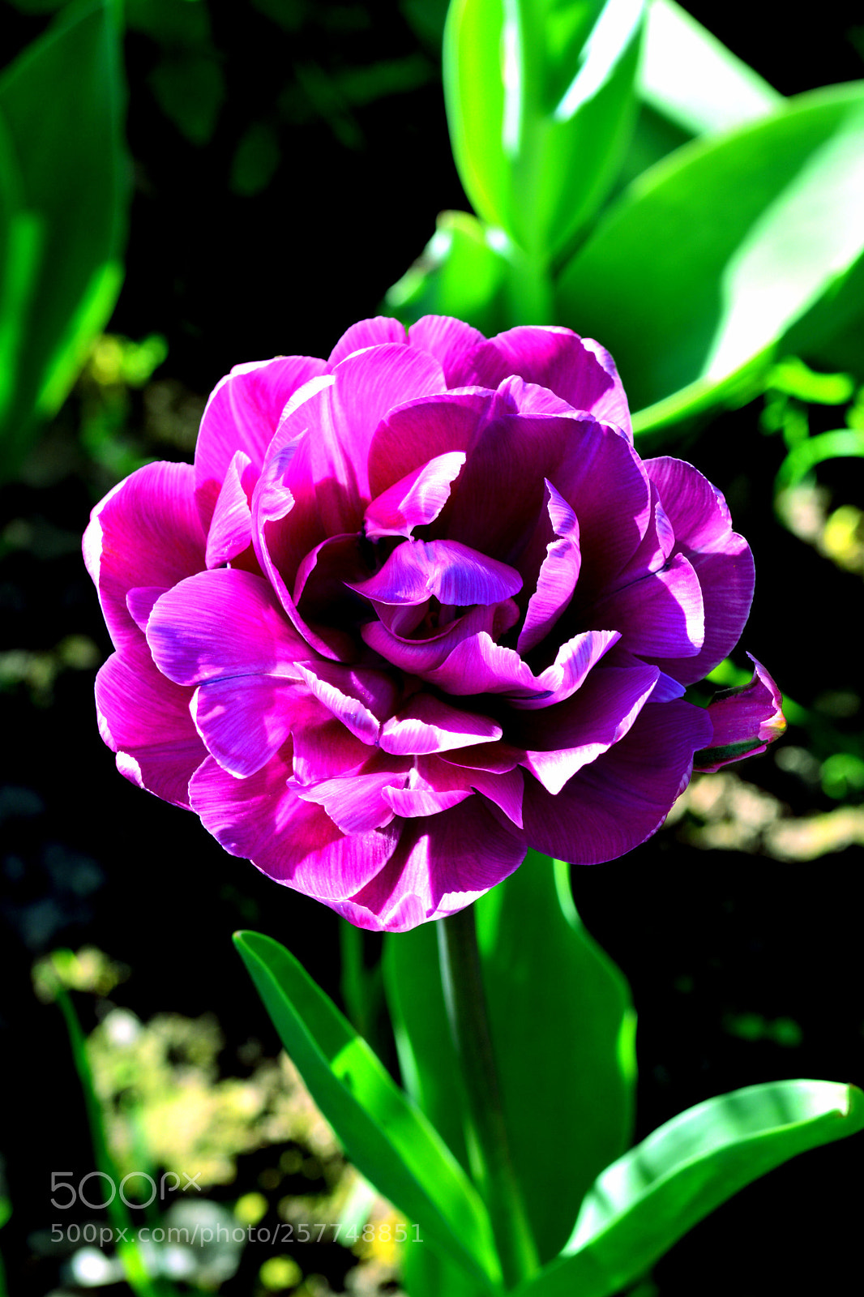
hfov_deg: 10.2
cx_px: 432
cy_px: 648
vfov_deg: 15.2
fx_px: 4862
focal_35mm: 135
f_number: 10
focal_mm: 90
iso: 250
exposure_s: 1/60
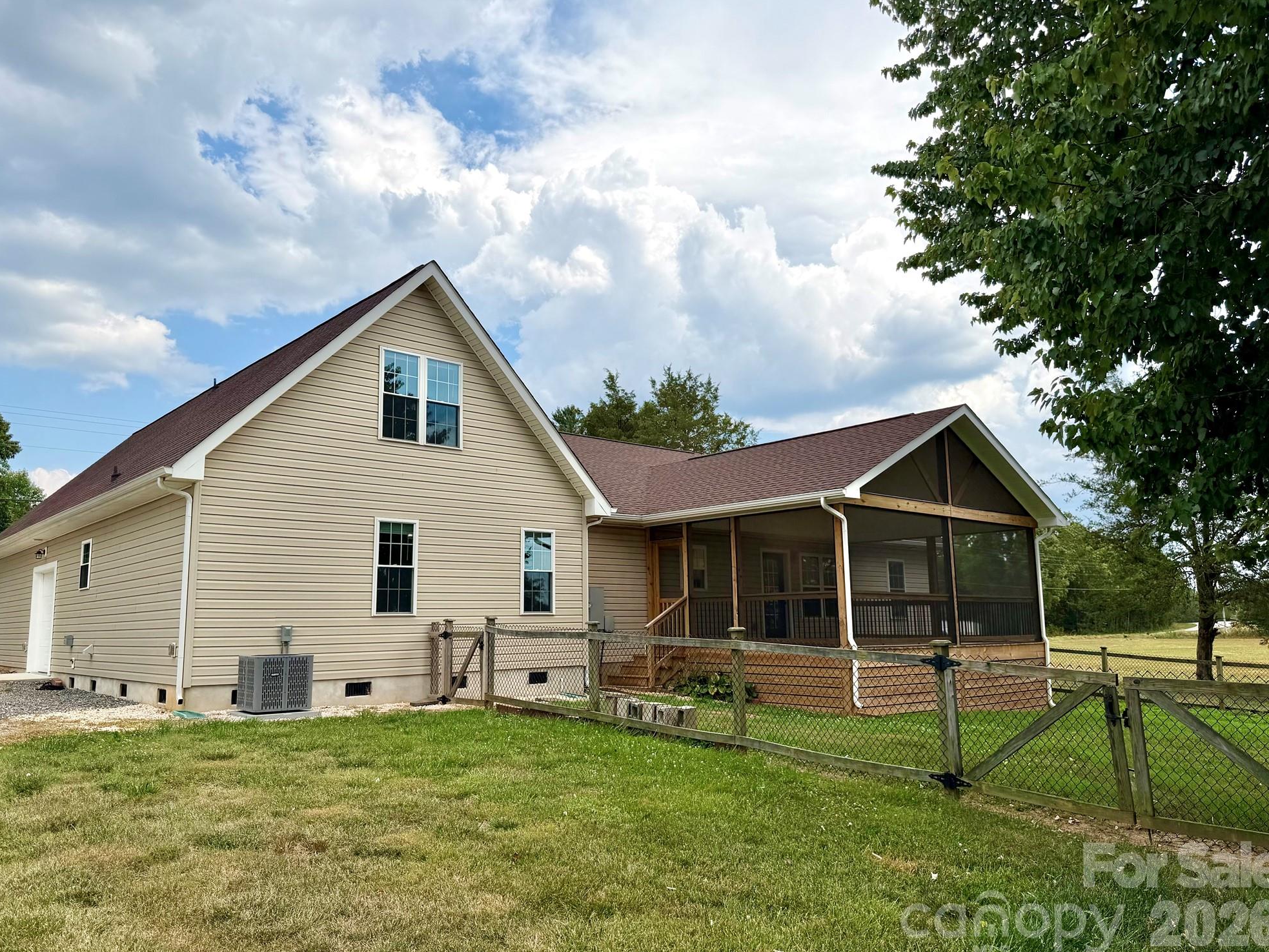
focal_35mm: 25
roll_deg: +0.9
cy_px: 474
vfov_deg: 54.9
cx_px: 628
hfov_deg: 69.4
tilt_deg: +8.2
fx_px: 917
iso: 80
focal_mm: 6.76
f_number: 1.78
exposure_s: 1/5714
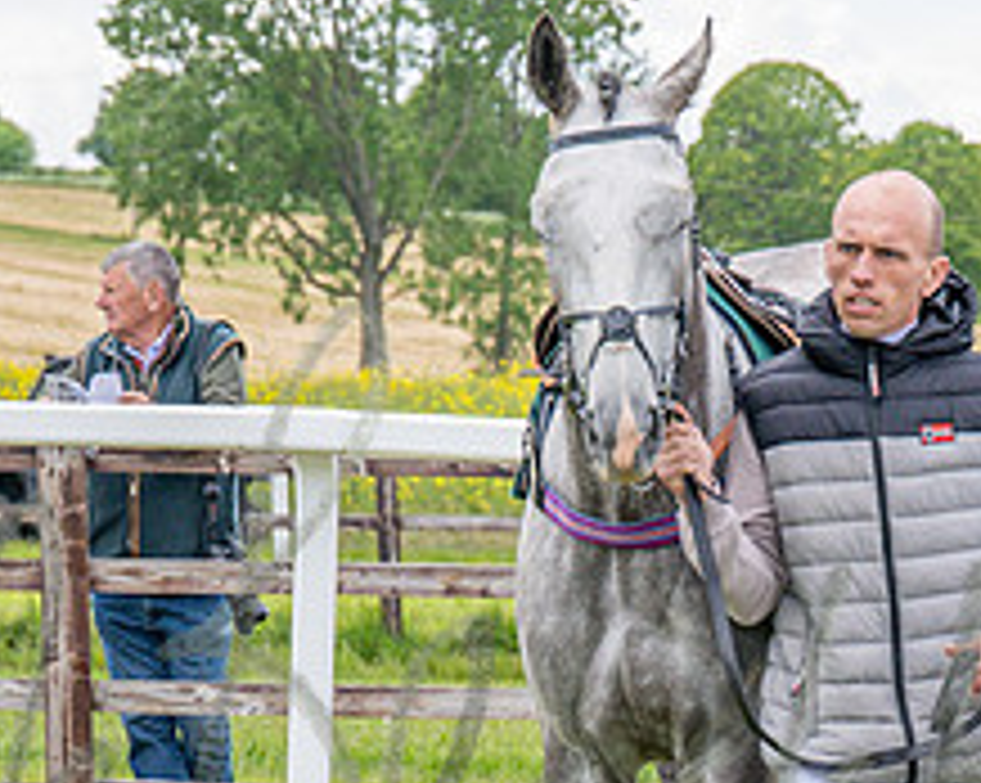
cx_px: 641
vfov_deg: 4.5
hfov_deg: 5.6
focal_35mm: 343
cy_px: 616
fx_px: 9950
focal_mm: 79
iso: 400
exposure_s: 1/1250
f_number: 5
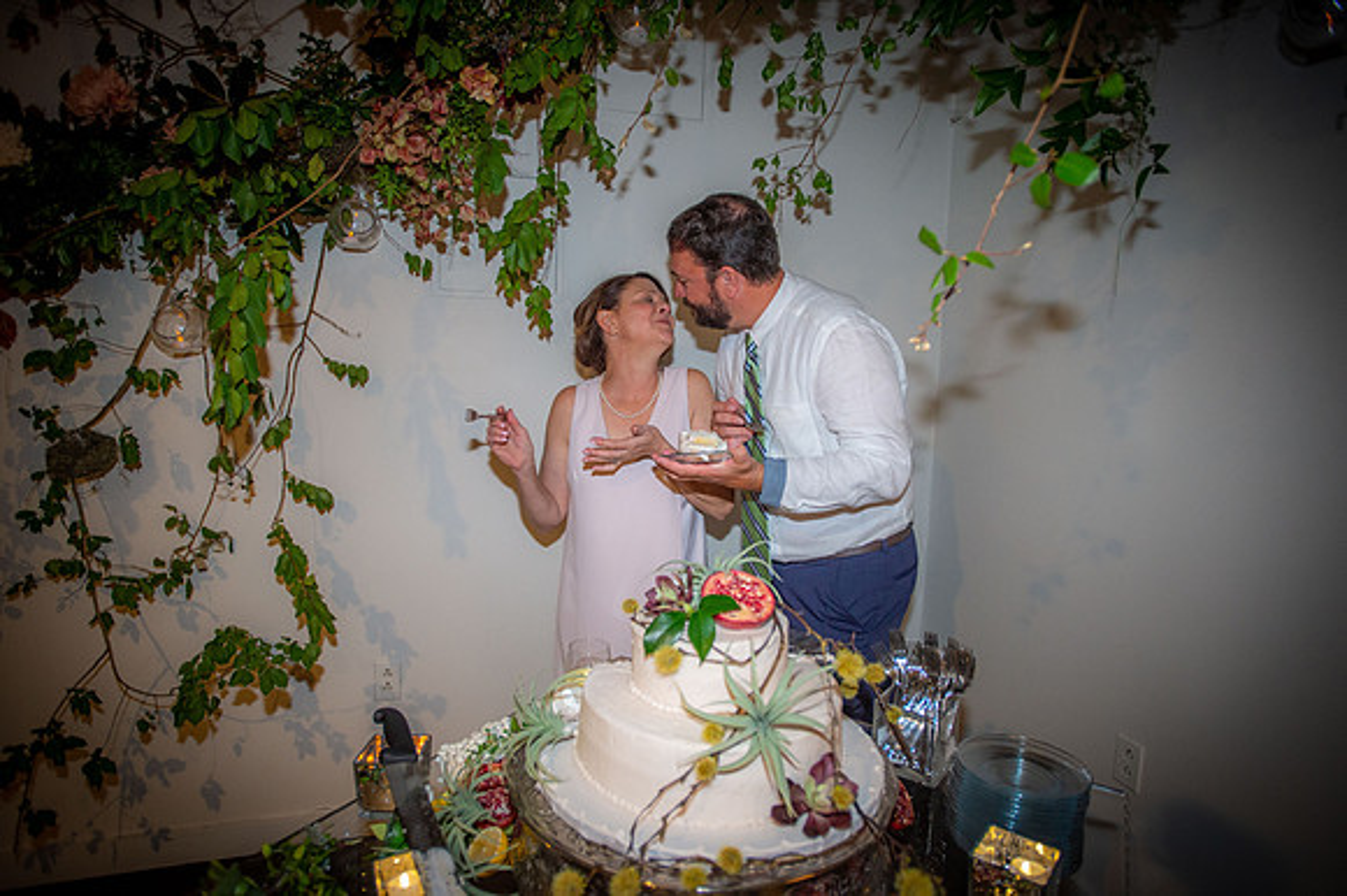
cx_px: 674
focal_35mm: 20
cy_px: 448
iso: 1600
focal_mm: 20
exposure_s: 1/80
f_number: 2.8
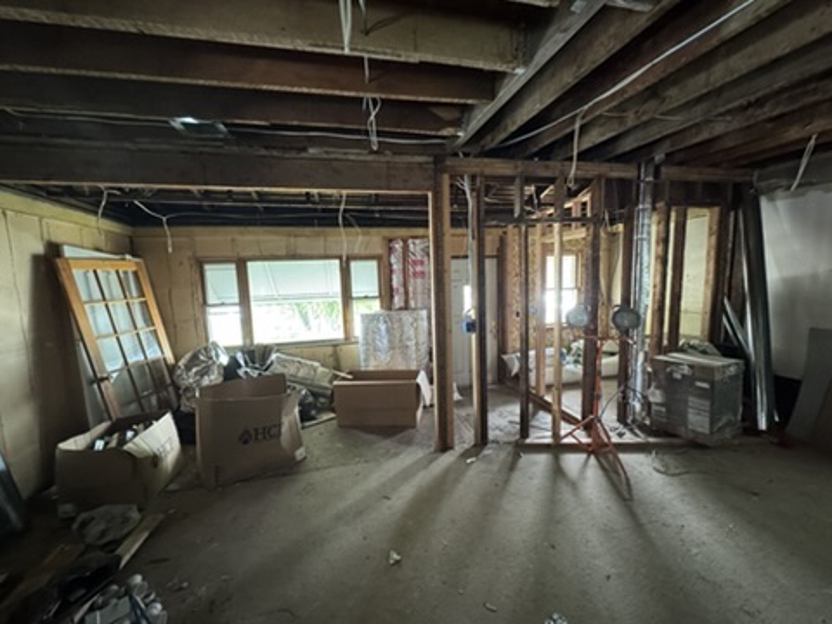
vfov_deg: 85.7
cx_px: 416
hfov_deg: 102.1
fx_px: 336
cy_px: 312
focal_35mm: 14
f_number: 2.2
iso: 640
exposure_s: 1/60
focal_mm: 2.22
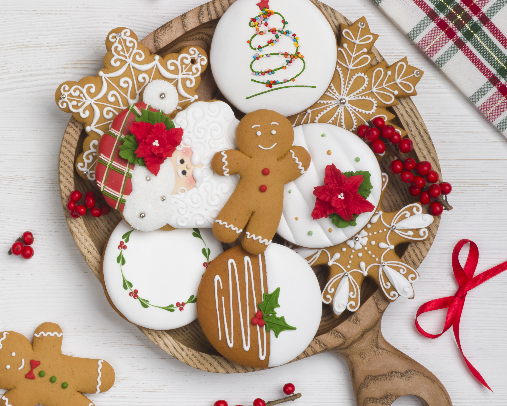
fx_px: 1395
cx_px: 94
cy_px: 207
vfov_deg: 16.5
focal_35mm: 93
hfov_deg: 20.3
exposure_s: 1/50
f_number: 36
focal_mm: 60
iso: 250
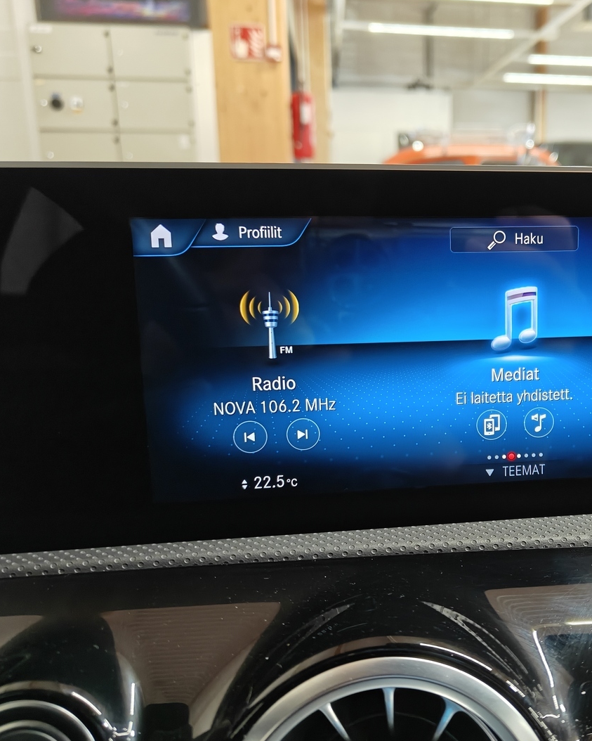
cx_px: 463
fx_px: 701
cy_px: 366
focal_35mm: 32
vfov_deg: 55.7
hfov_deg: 43.9
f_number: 1.8
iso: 200
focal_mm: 5.59
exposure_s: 1/60
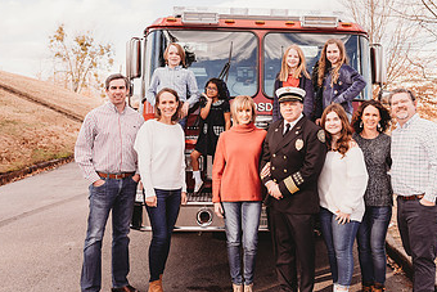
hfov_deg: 47.2
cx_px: 252
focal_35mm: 41
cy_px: 104
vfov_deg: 32.5
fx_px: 498
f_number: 3.5
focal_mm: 24
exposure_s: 1/400
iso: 100
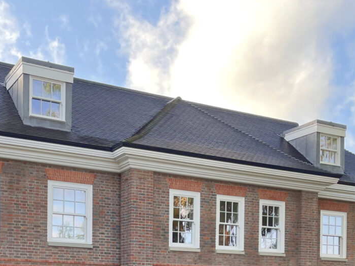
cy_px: 286
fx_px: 584
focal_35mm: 57
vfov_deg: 24.1
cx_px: 175
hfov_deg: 33.8
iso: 32
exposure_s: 1/356
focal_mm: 5.1
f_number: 1.6
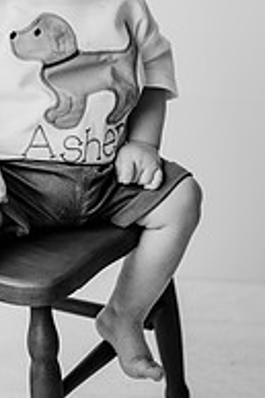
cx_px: 10
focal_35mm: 116
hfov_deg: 11.7
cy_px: 76
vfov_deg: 17.5
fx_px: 1283
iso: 100
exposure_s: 1/160
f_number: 2.5
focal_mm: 50
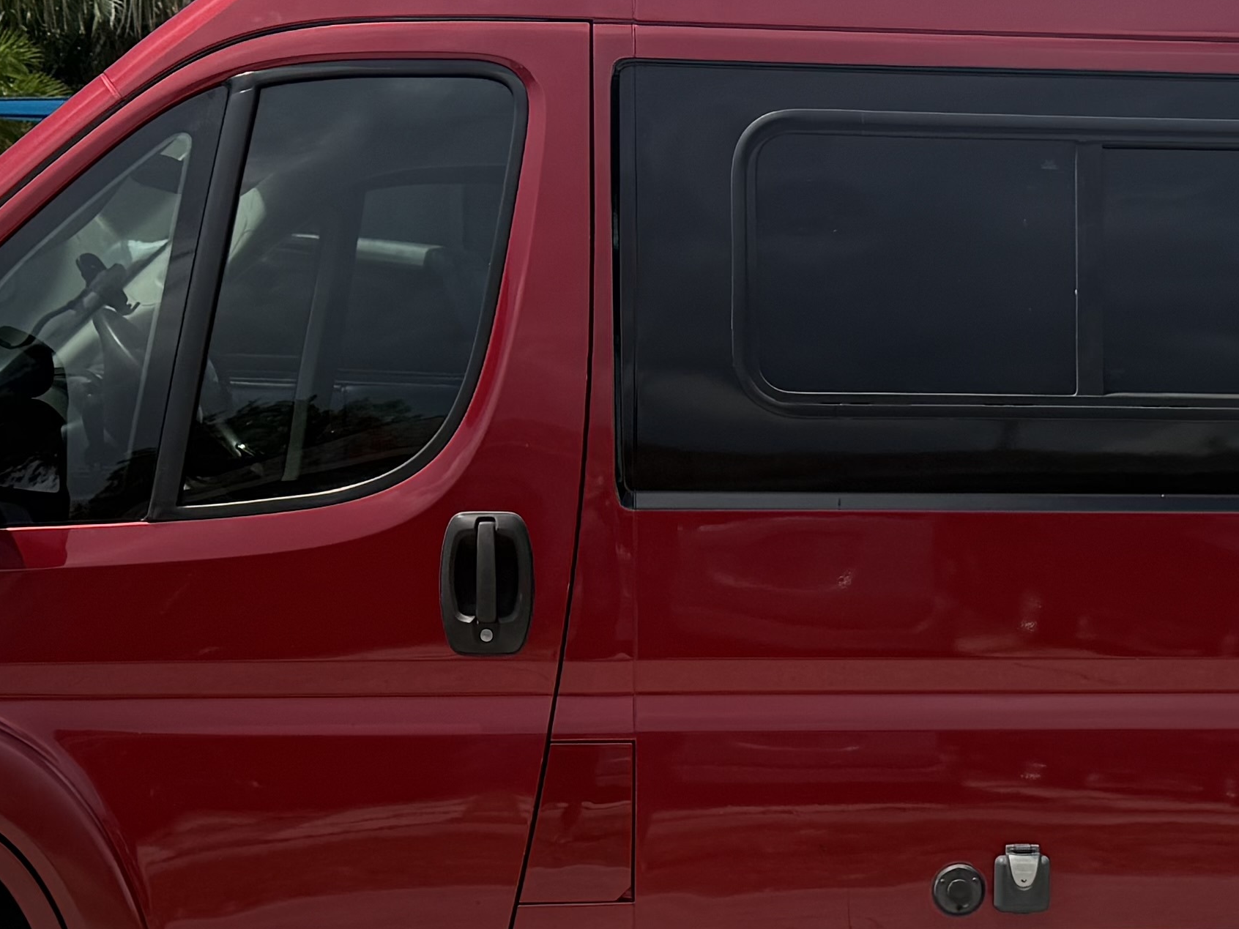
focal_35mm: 81
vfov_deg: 18.2
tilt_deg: -3.2
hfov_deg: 23.7
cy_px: 567
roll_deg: -1.7
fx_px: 2899
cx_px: 1035
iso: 80
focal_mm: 6.76
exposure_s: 1/5714
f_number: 1.78
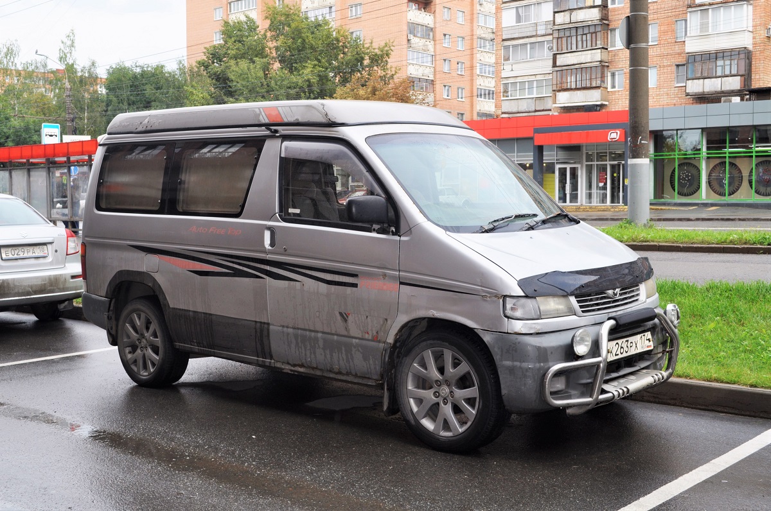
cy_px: 256
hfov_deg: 46.5
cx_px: 386
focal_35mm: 42
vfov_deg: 31.8
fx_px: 898
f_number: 8
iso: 200
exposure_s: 1/200
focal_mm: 28
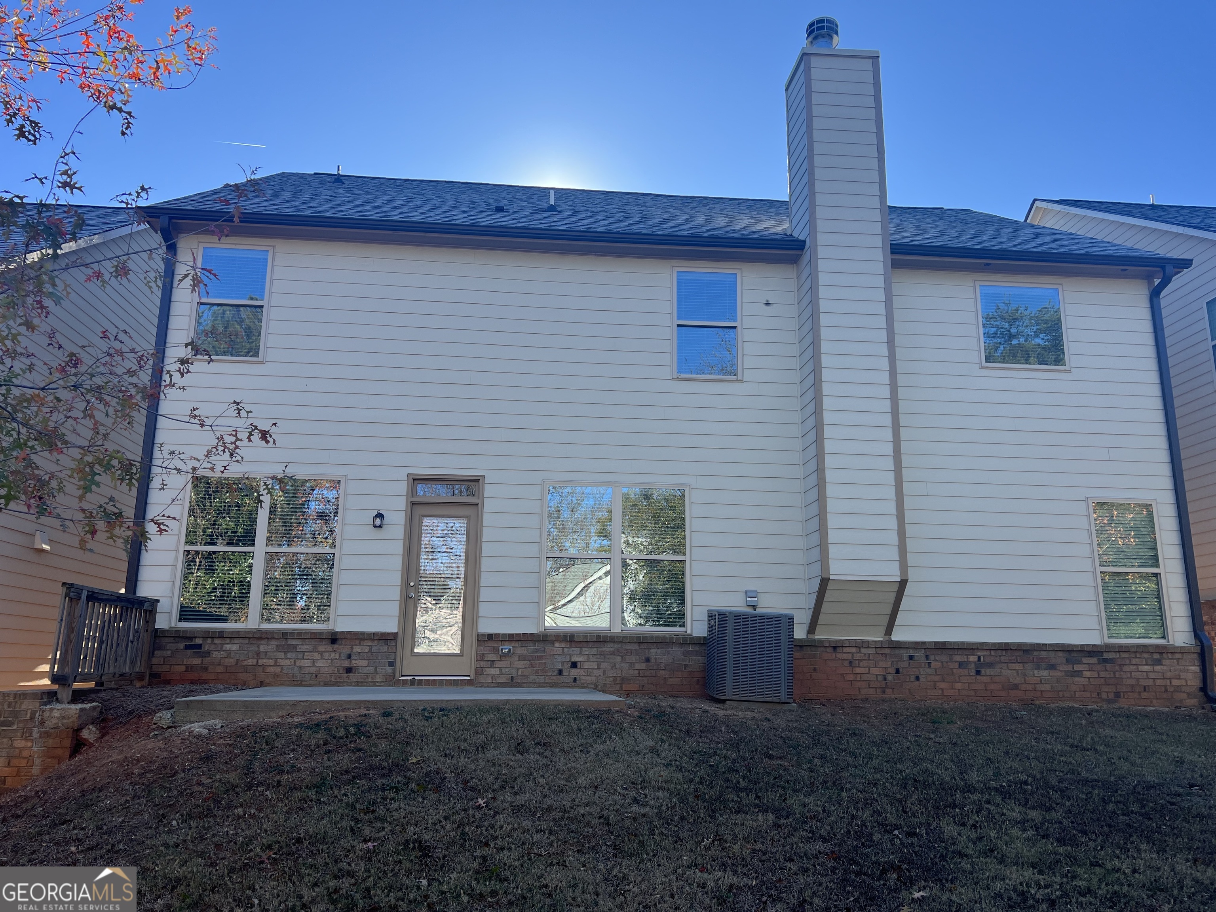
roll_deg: -0.7
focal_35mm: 26
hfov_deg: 67.3
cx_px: 608
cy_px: 456
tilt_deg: +12.6
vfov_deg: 53.1
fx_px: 913
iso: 50
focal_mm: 5.7
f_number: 1.5
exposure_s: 1/1029
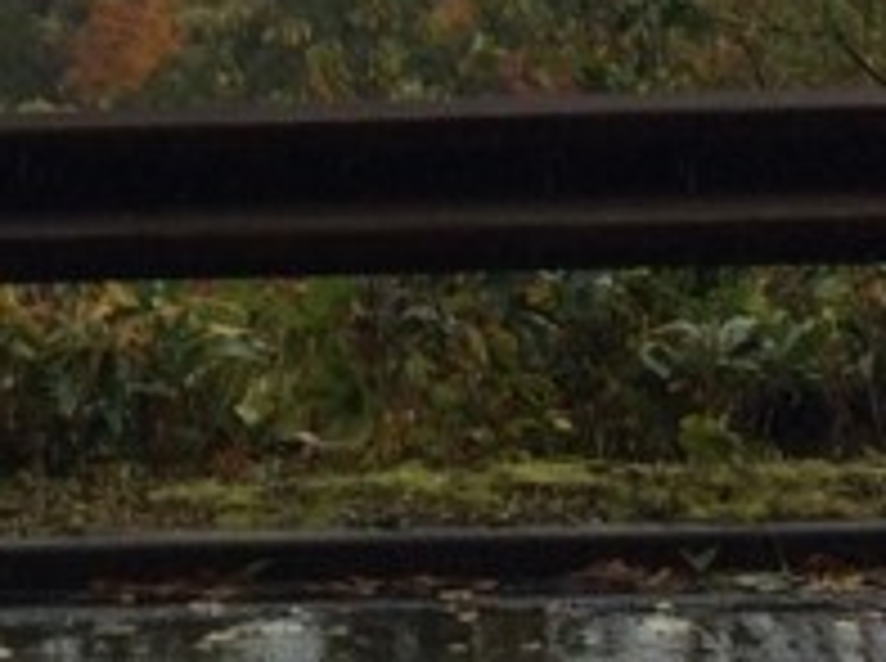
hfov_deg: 12.7
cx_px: -292
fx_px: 3858
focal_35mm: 151
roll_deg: -0.2
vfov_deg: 9.4
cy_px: -455
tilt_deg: -2.2
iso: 32
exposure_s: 1/446
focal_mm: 4.15
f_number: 2.2
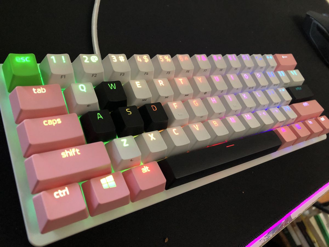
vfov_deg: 49.7
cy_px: 124
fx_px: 266
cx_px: 164
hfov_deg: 63.4
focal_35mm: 28
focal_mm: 3.99
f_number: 1.8
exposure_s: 1/16
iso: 100
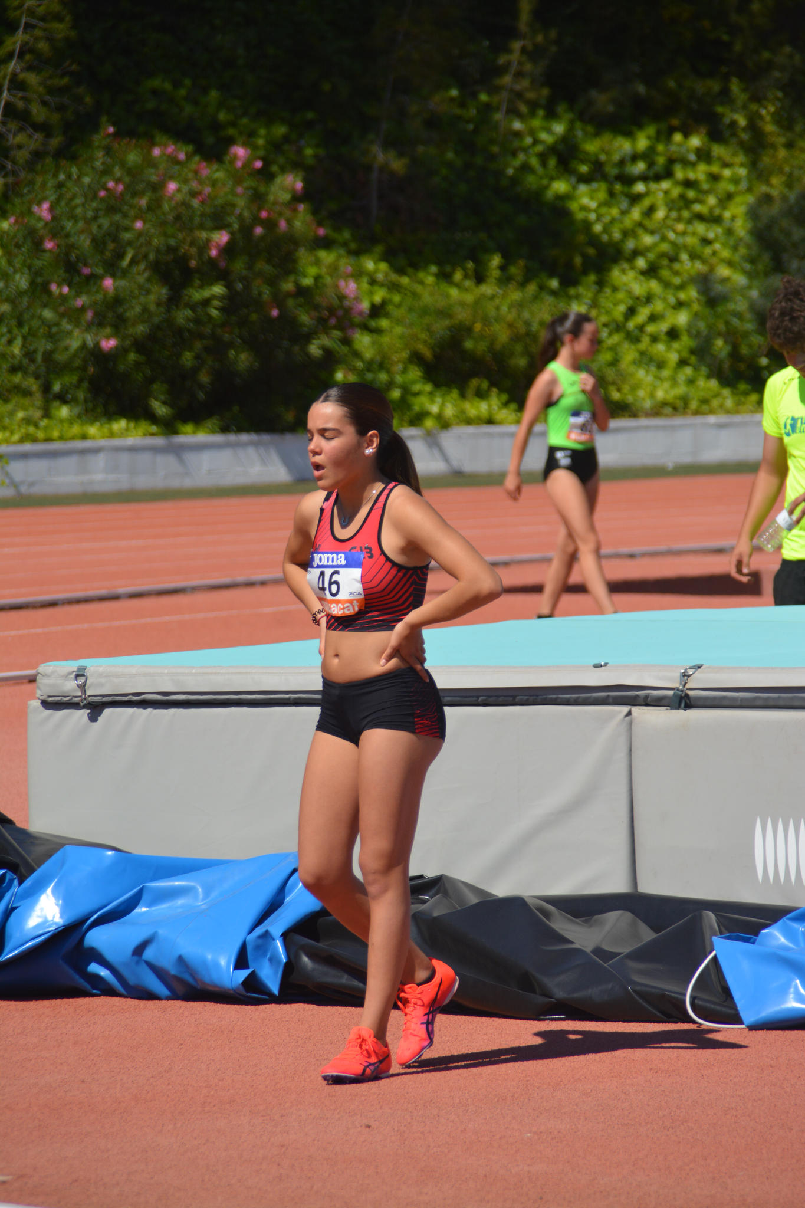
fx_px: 10063
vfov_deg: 6.9
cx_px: 402
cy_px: 604
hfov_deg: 4.6
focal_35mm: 300
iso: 360
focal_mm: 200
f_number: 6.3
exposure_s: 1/2000
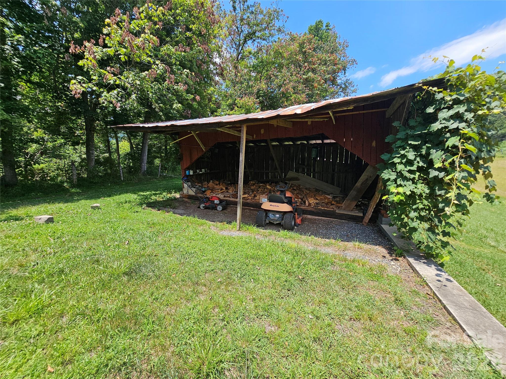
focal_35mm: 13
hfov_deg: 106.2
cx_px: 253
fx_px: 190
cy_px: 190
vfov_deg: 89.9
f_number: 2.2
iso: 50
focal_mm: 2.2
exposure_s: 1/1157
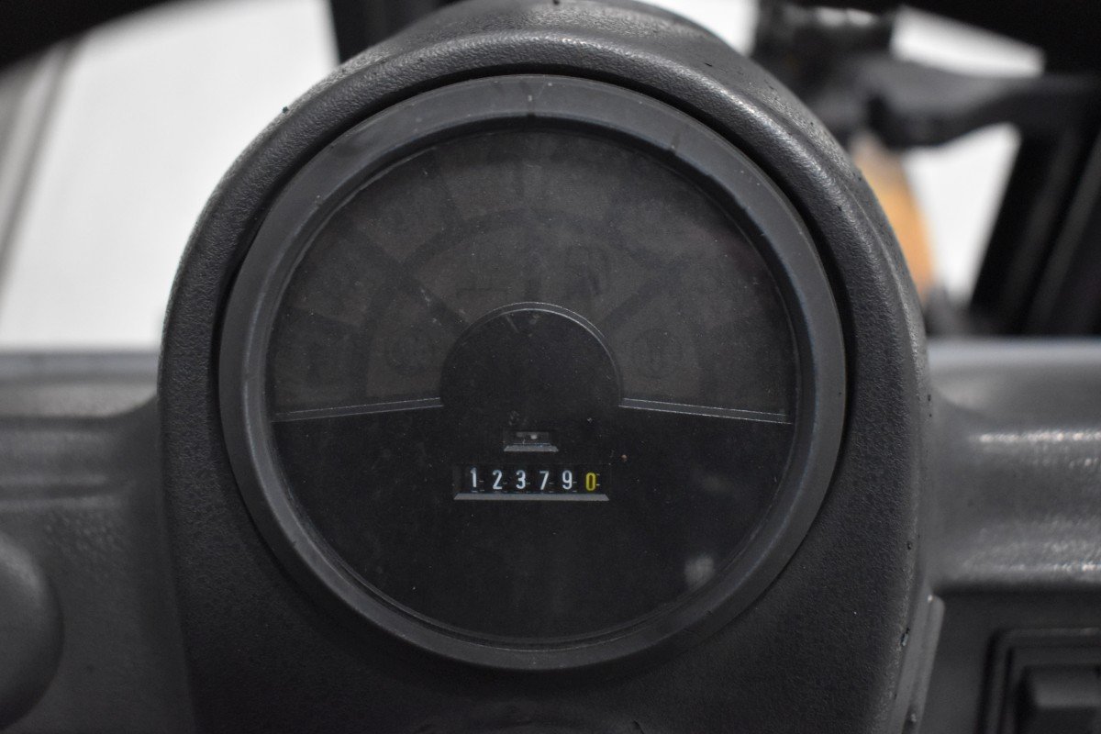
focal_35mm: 46
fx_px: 1422
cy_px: 367
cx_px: 550
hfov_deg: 42.3
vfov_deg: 28.9
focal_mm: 31
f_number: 4.2
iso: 4000
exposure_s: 1/60
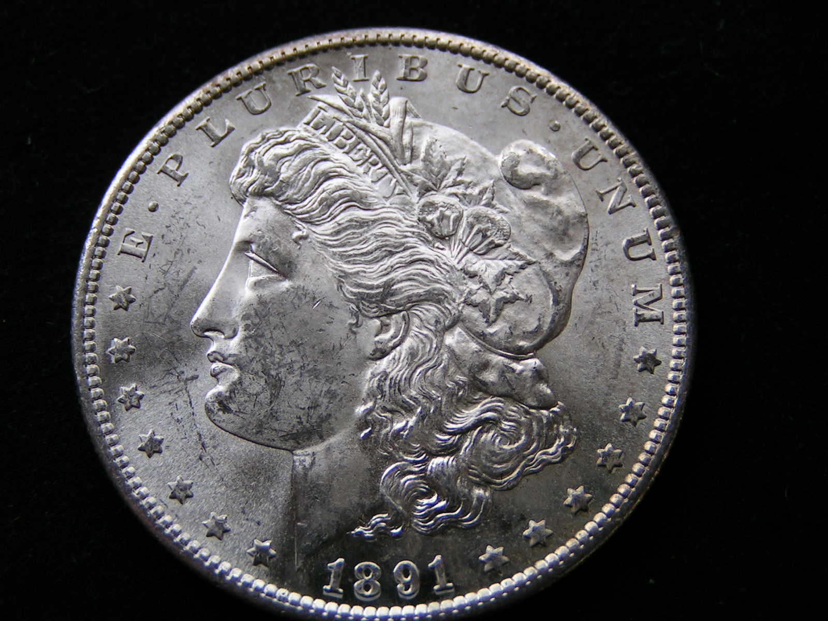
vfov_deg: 23.3
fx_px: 1507
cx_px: 414
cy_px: 310
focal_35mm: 63
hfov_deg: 30.7
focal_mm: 9.7
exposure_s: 1/60
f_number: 3.2
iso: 50
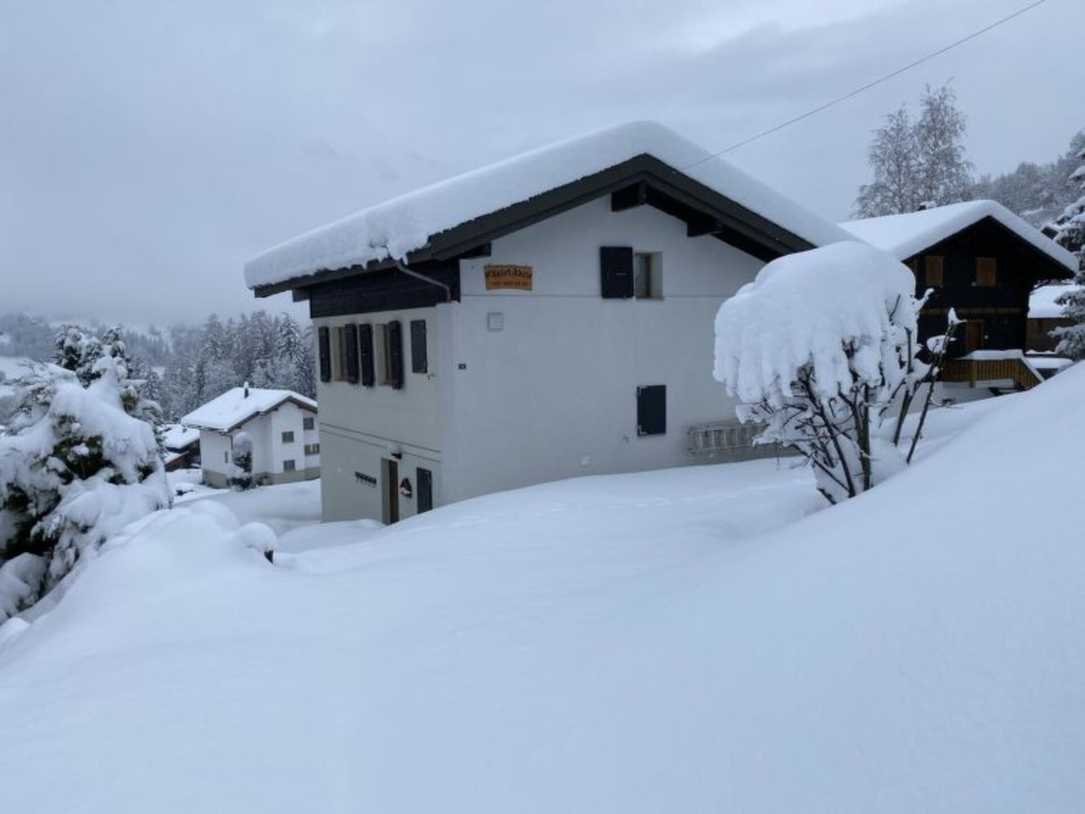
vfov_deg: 53.1
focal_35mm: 26
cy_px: 407
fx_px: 815
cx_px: 542
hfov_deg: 67.3
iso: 32
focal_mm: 4.25
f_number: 1.8
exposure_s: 1/2066
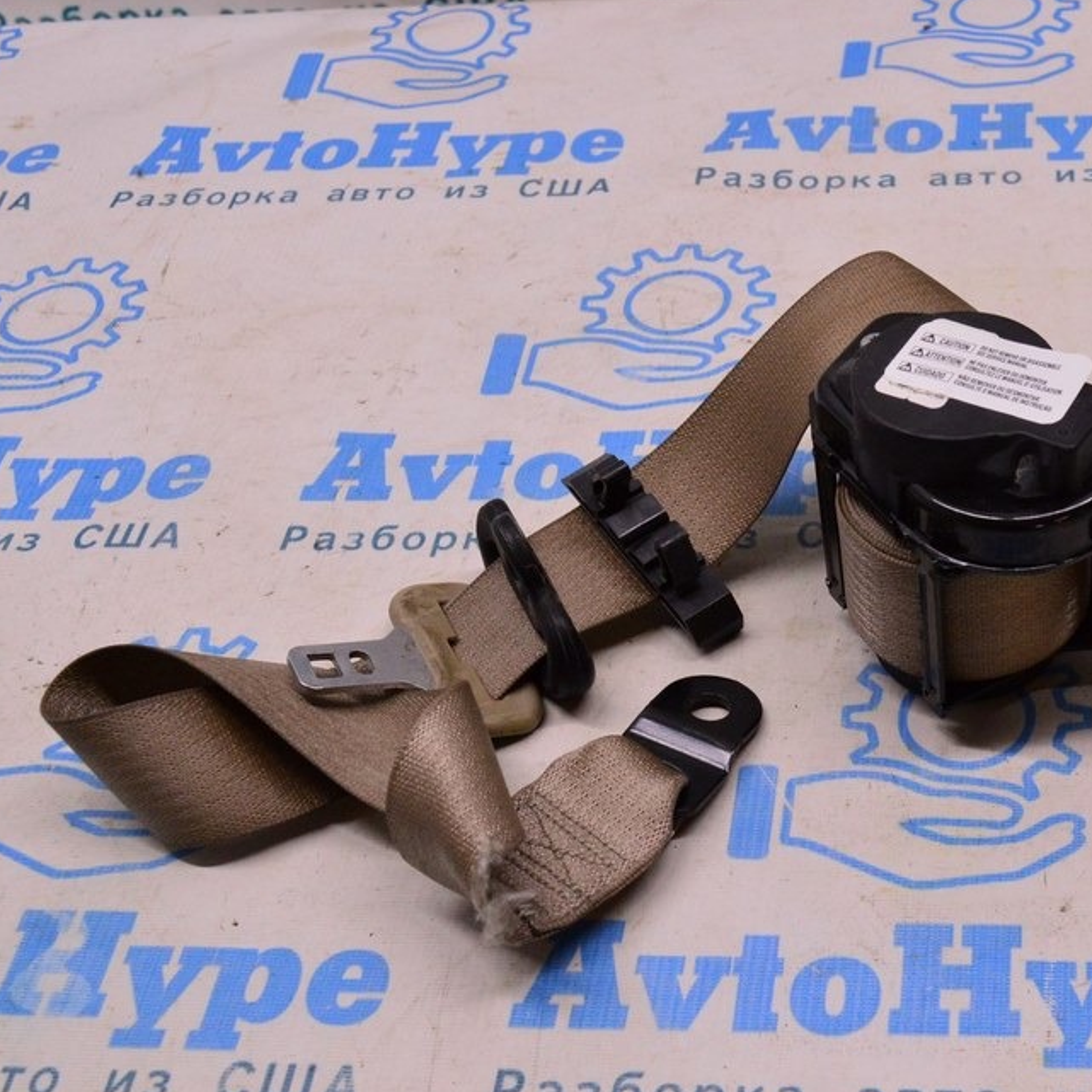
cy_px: 572
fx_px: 2034
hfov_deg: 29.5
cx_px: 831
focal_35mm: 57
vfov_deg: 30.0
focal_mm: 28
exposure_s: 1/125
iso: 1600
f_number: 8
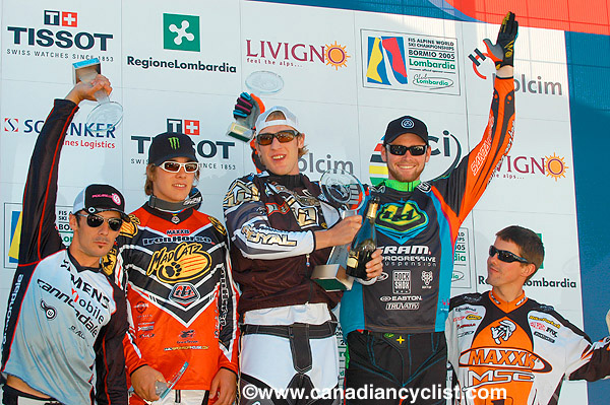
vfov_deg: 13.0
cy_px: 202
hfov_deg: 19.5
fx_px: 1778
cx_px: 305
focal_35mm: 105
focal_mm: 70
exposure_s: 1/180
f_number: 5
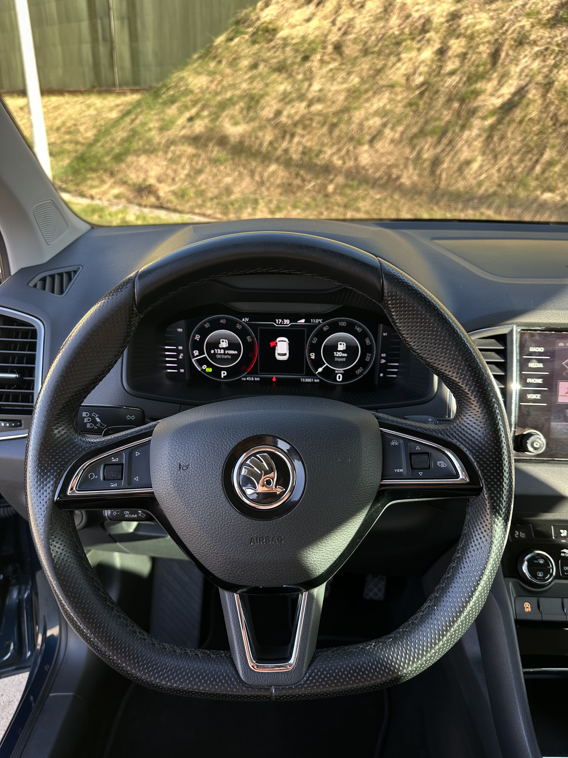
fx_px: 525
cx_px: 284
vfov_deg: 71.6
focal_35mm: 24
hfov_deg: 56.8
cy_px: 379
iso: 80
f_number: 1.78
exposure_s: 1/171
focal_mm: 6.86
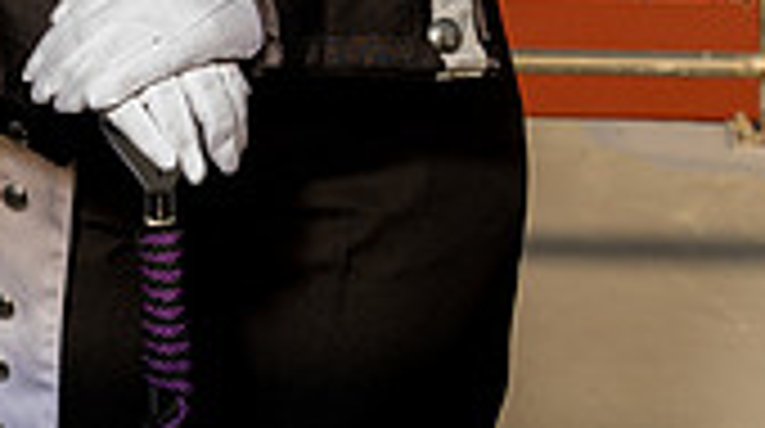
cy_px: -581
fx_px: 2532
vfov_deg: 8.8
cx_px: 176
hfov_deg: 17.1
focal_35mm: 125
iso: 100
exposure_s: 1/250
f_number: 8
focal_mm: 45
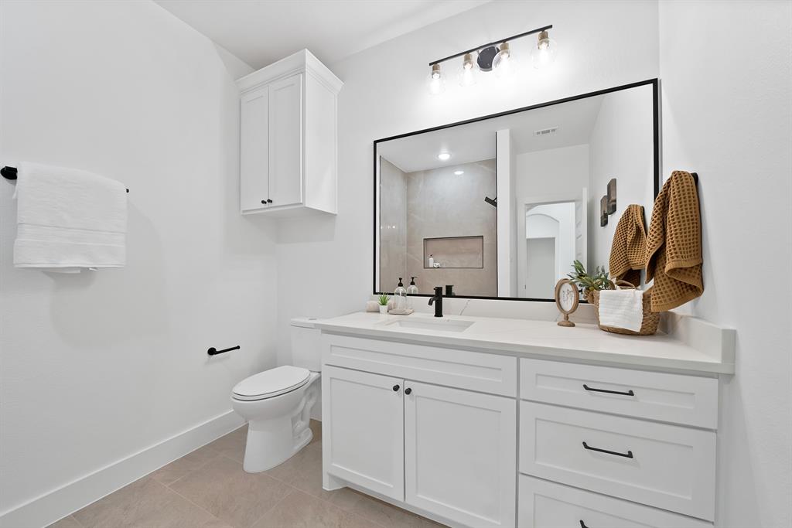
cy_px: 264
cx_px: 396
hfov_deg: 112.6
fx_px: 264
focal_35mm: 12
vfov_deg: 90.0
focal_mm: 12
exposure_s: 1/6
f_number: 9
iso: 640
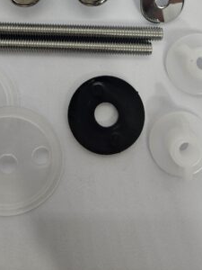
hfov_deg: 32.7
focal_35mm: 44
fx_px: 342
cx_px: 74
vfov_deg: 39.4
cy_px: 20
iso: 125
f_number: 1.8
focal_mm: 5.4
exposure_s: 1/180
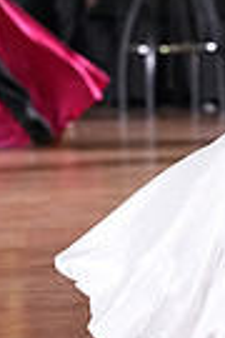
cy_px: -68
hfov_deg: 2.3
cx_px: 434
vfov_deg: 3.5
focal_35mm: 592
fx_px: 5550
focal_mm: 138
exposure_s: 1/400
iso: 6400
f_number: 5
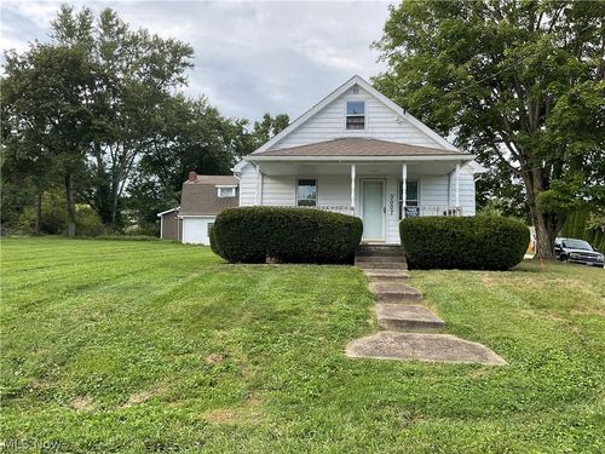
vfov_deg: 48.2
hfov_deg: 61.7
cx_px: 302
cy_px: 227
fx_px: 507
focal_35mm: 29
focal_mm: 3
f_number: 1.8
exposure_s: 1/534
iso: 16
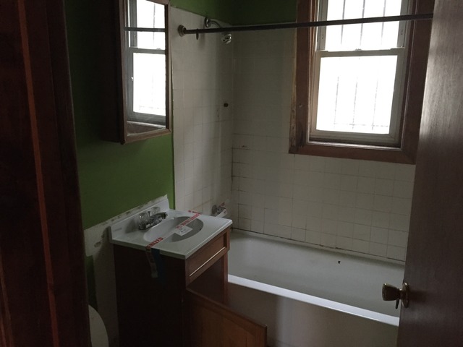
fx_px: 388
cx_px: 232
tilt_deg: -13.3
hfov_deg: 61.7
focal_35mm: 29
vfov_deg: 48.2
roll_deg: +0.0
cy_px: 174
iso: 640
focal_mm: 4.15
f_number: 2.2
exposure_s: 1/15
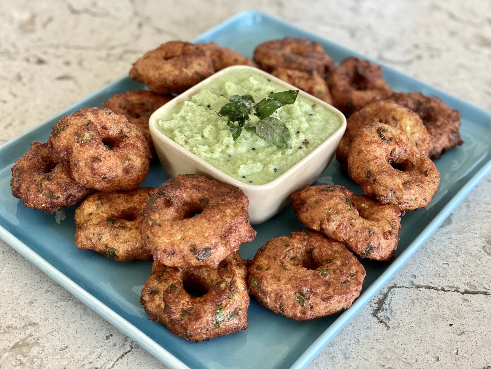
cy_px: 184
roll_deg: -2.8
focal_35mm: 52
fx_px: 738
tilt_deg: -42.2
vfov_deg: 28.0
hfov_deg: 36.8
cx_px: 246
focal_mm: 6
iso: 250
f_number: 2
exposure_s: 1/109
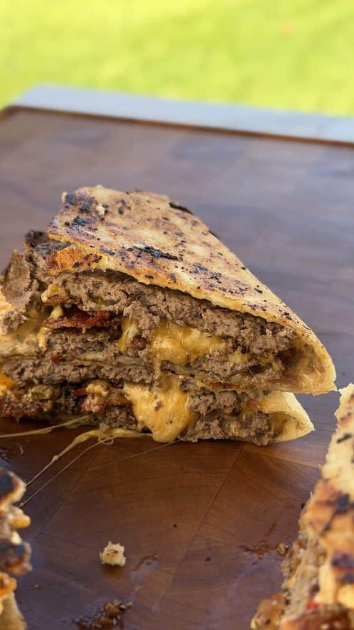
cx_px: 130
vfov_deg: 39.2
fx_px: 885
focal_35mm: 53
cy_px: 317
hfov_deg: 22.6
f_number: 1.78
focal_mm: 6.76
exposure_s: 1/541
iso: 64
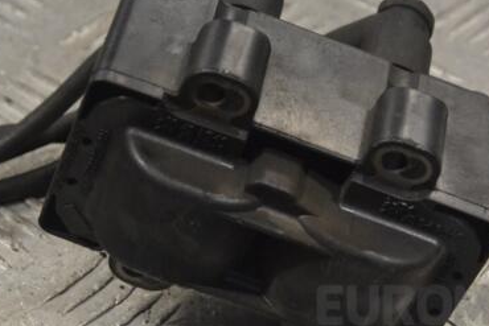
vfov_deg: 10.3
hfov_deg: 15.3
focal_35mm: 134
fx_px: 1818
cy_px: 129
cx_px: 292
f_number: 8
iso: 3200
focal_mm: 55
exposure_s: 1/250
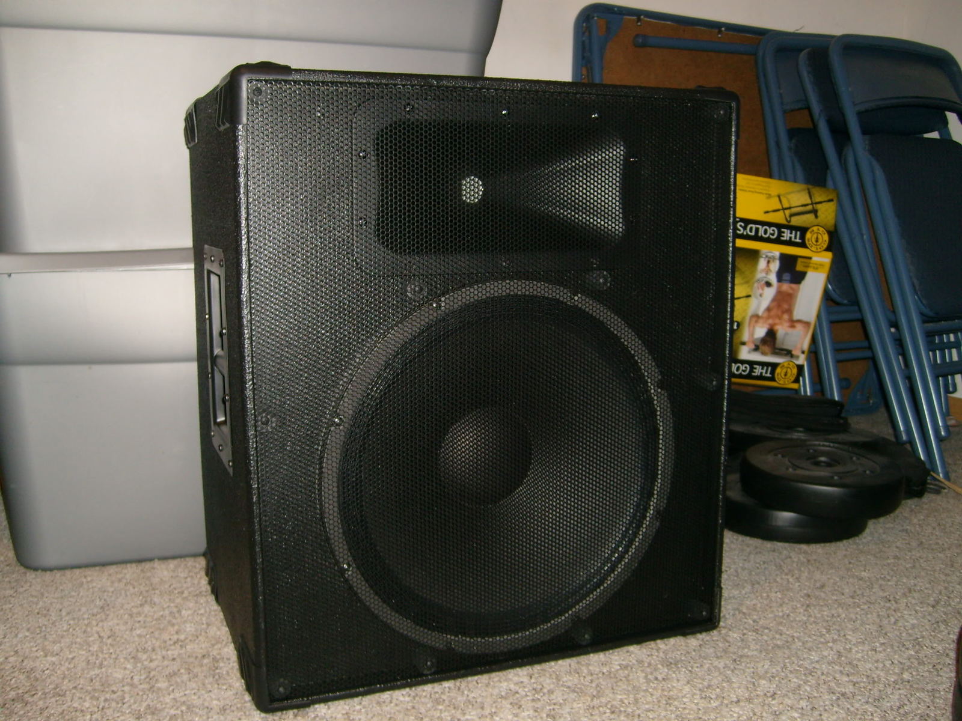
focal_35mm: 35
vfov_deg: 40.7
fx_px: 973
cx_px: 481
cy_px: 360
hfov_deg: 52.6
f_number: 2.8
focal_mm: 5.8
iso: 100
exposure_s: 1/45
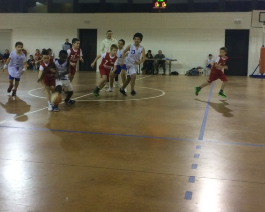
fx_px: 337
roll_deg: +1.6
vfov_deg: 34.5
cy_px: 70
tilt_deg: -8.7
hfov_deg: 42.9
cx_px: 142
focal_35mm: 43
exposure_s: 1/30
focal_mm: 4.15
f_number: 2.2
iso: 160
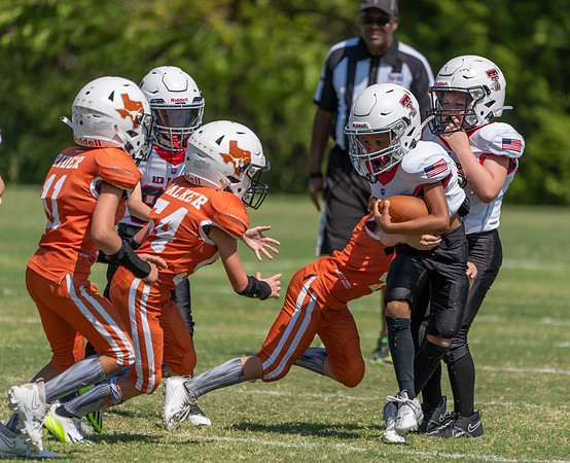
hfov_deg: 3.9
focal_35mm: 488
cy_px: 249
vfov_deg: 3.2
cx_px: 373
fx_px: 8288
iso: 160
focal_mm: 400
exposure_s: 1/1000
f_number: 5.6
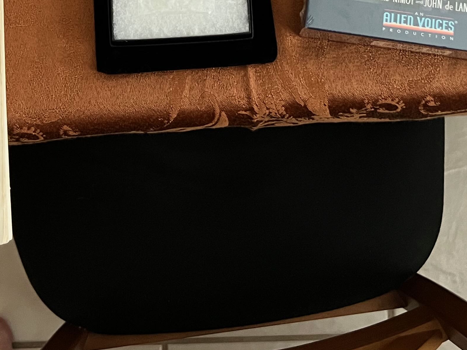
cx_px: 210
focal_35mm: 66
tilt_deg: -74.5
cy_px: -87
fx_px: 890
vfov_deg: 20.6
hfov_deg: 29.4
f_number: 1.5
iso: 500
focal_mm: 5.7
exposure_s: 1/60
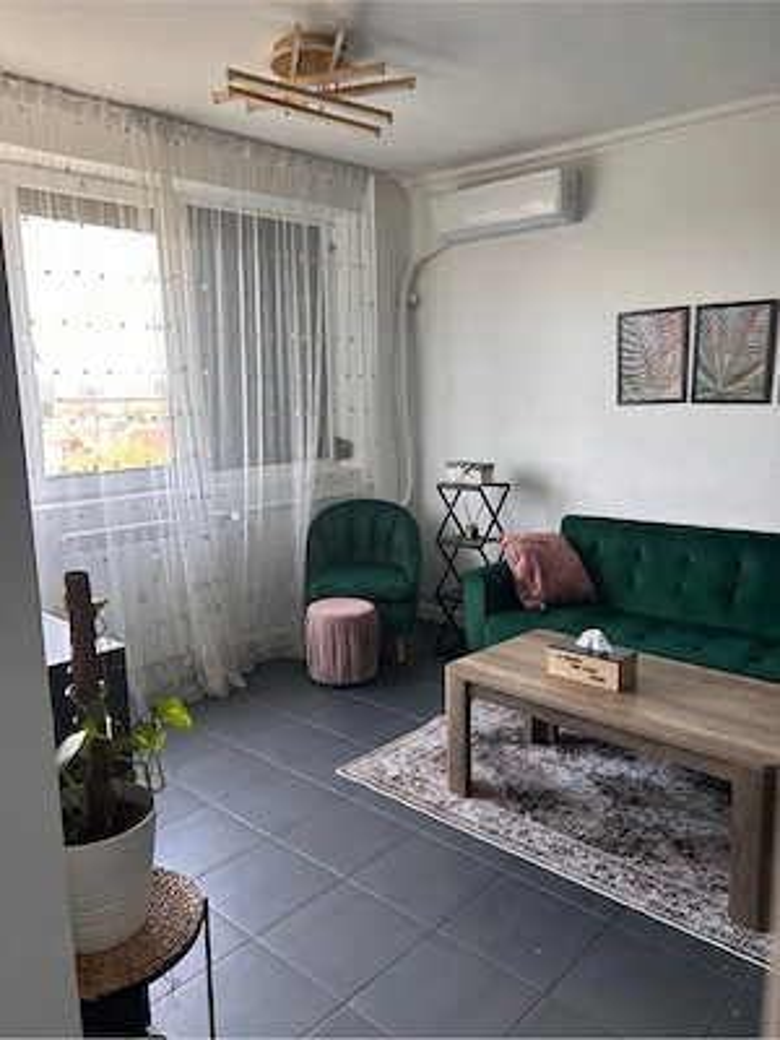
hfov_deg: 53.1
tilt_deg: -9.5
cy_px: 520
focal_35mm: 26
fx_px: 781
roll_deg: +0.8
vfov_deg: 67.3
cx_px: 390
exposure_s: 1/121
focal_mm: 5.7
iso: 80
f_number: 1.5
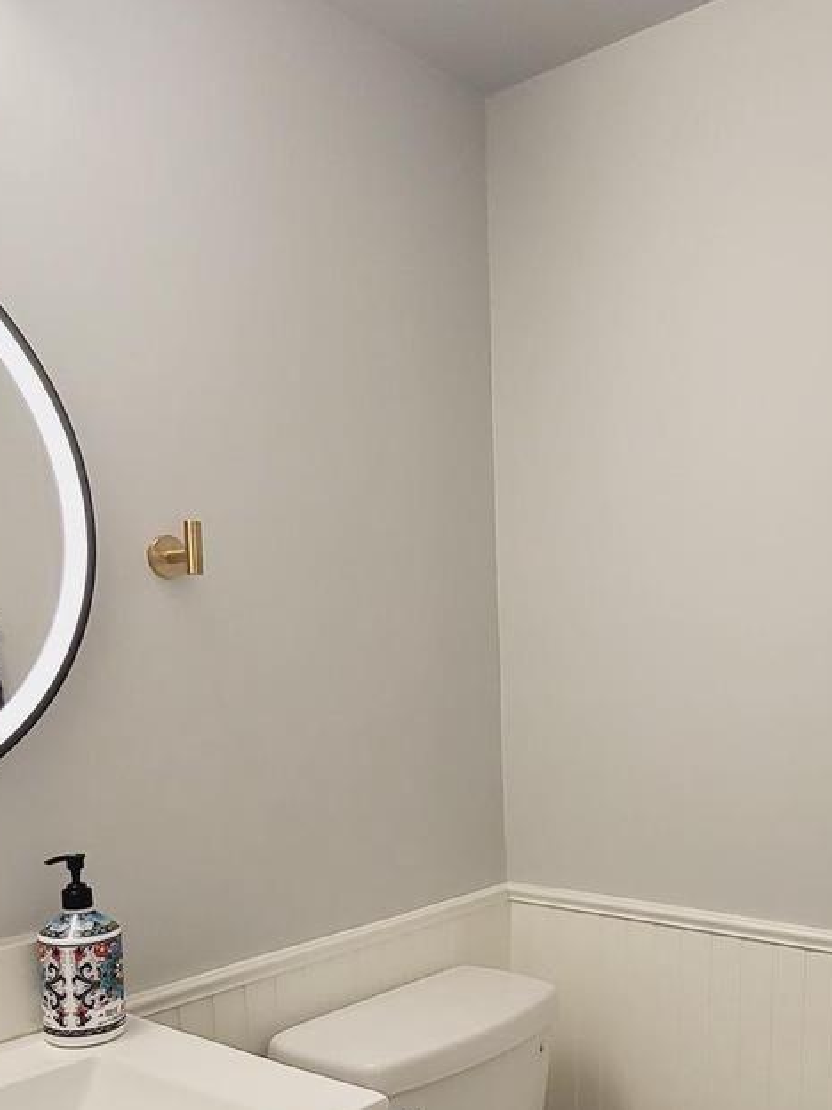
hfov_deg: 43.6
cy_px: 822
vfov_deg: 54.4
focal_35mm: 32
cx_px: 542
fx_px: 1025
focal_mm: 1.74
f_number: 2.2
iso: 125
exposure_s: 1/50
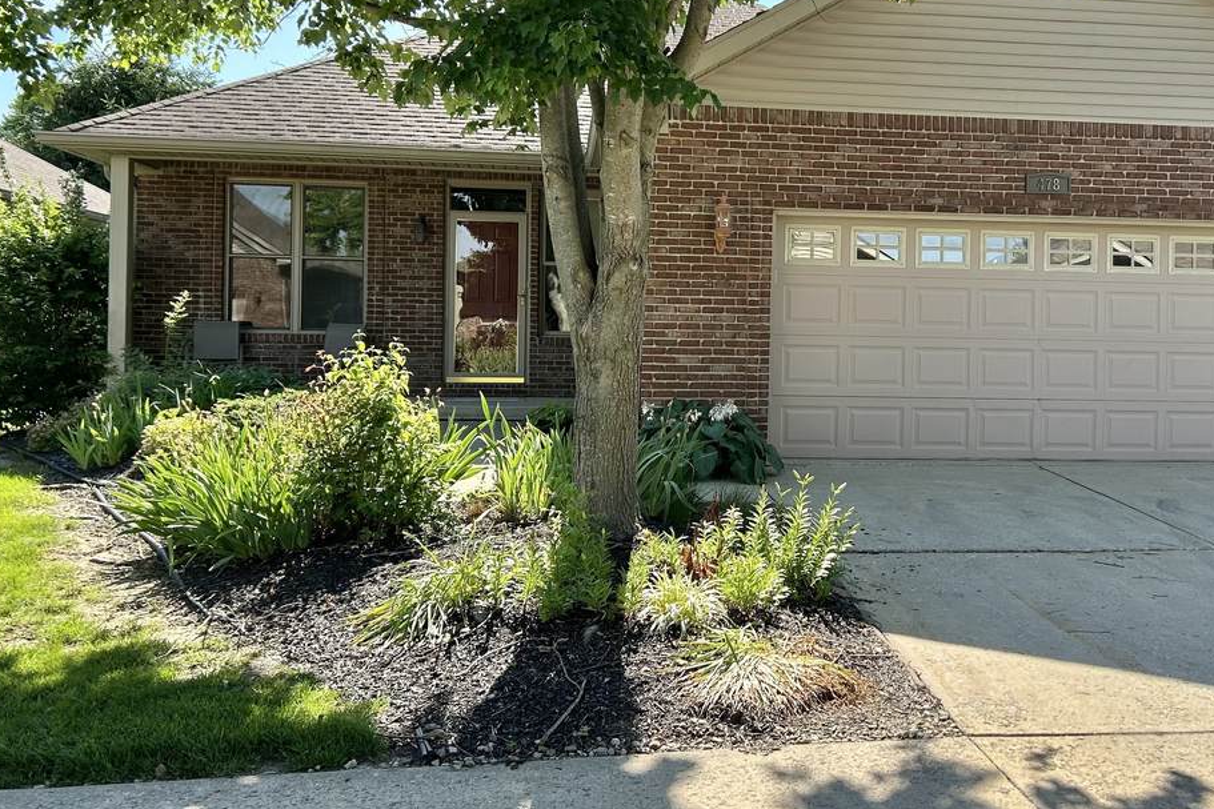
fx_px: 1281
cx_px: 752
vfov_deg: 34.9
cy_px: 323
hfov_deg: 50.2
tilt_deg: +0.2
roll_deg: -1.0
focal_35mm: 38
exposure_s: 1/1058
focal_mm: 5.7
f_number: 1.5
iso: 50
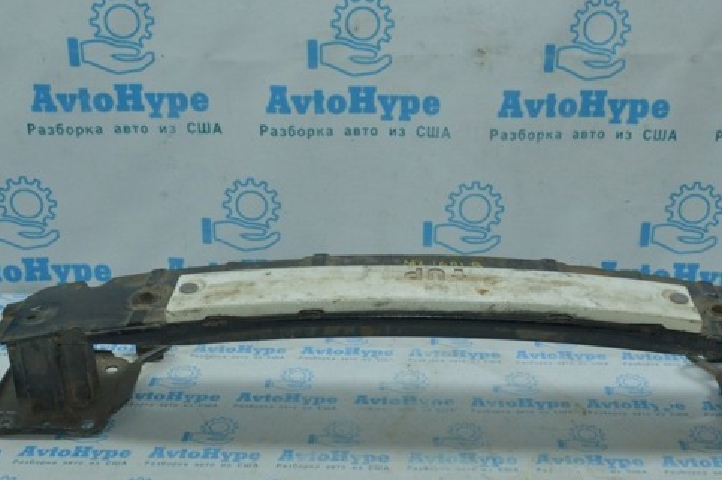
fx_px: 995
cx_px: 417
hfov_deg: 39.8
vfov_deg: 27.1
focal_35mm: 50
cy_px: 249
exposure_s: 1/40
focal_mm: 25
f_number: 16
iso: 1100
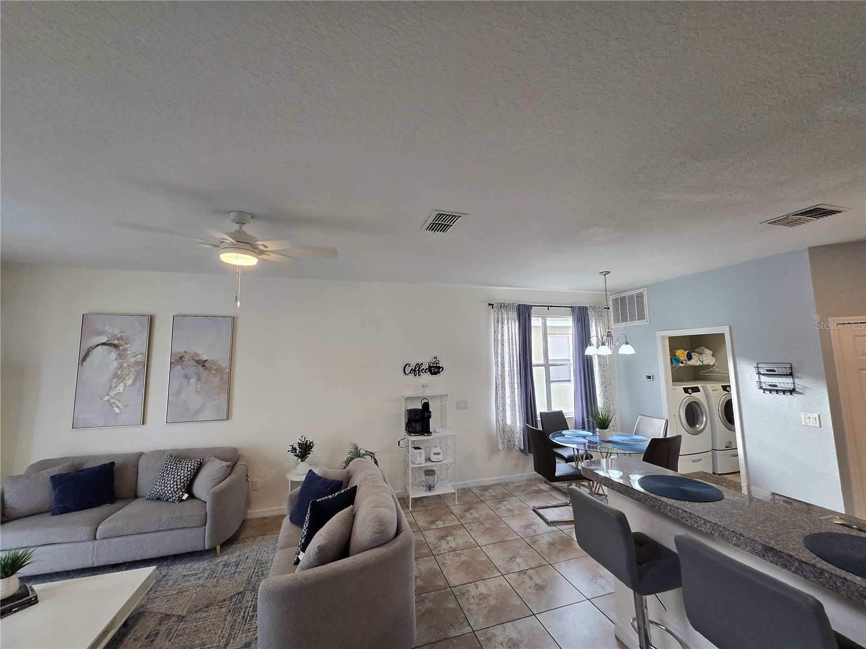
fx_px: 325
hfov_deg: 106.2
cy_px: 324
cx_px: 433
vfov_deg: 89.9
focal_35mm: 13
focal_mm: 1.7
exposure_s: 1/60
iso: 80
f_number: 2.2
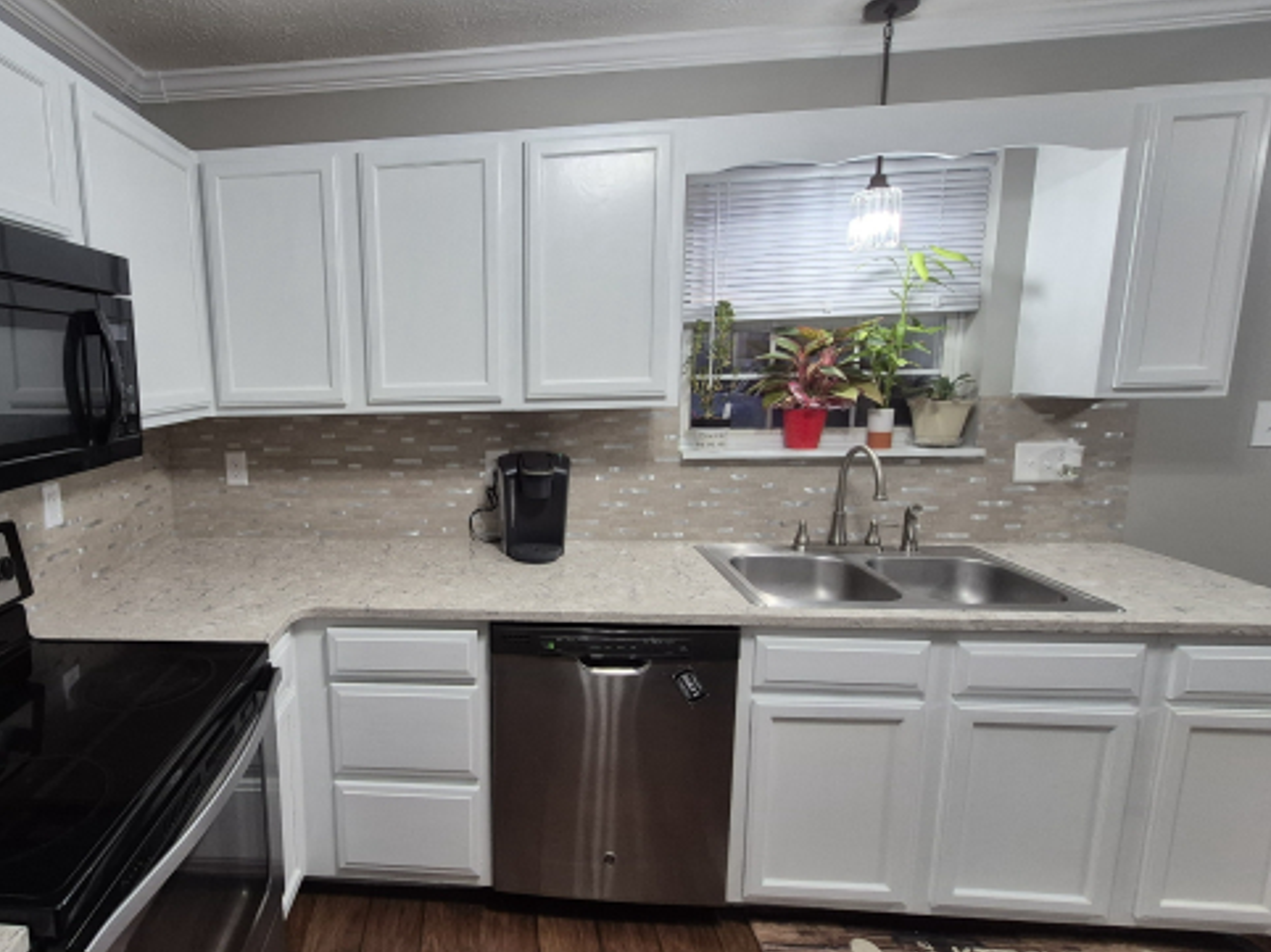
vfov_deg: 71.5
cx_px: 413
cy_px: 496
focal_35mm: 18
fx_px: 661
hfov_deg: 84.4
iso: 250
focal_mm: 1.74
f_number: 2.2
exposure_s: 1/60
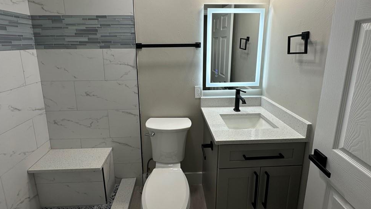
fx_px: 157
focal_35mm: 16
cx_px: 180
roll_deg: +0.2
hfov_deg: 99.3
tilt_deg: -9.2
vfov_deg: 65.3
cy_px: 69
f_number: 2.2
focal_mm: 2.22
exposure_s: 1/120
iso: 50
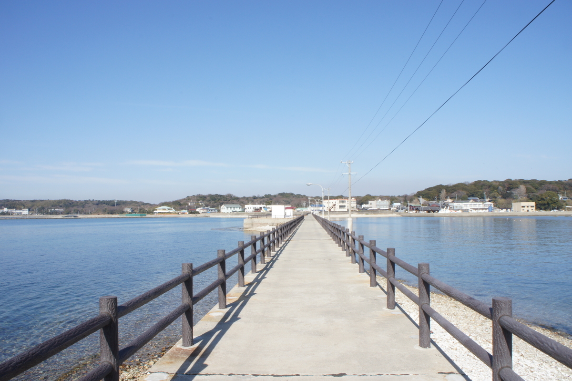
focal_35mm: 27
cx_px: 286
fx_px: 429
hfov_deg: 67.4
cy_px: 190
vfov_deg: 47.9
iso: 200
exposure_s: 1/50
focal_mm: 18
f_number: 22
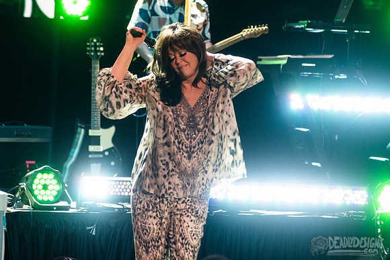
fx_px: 4123
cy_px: 13
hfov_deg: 5.4
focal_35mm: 380
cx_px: 212
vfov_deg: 3.6
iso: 2000
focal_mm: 200
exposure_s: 1/400
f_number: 4
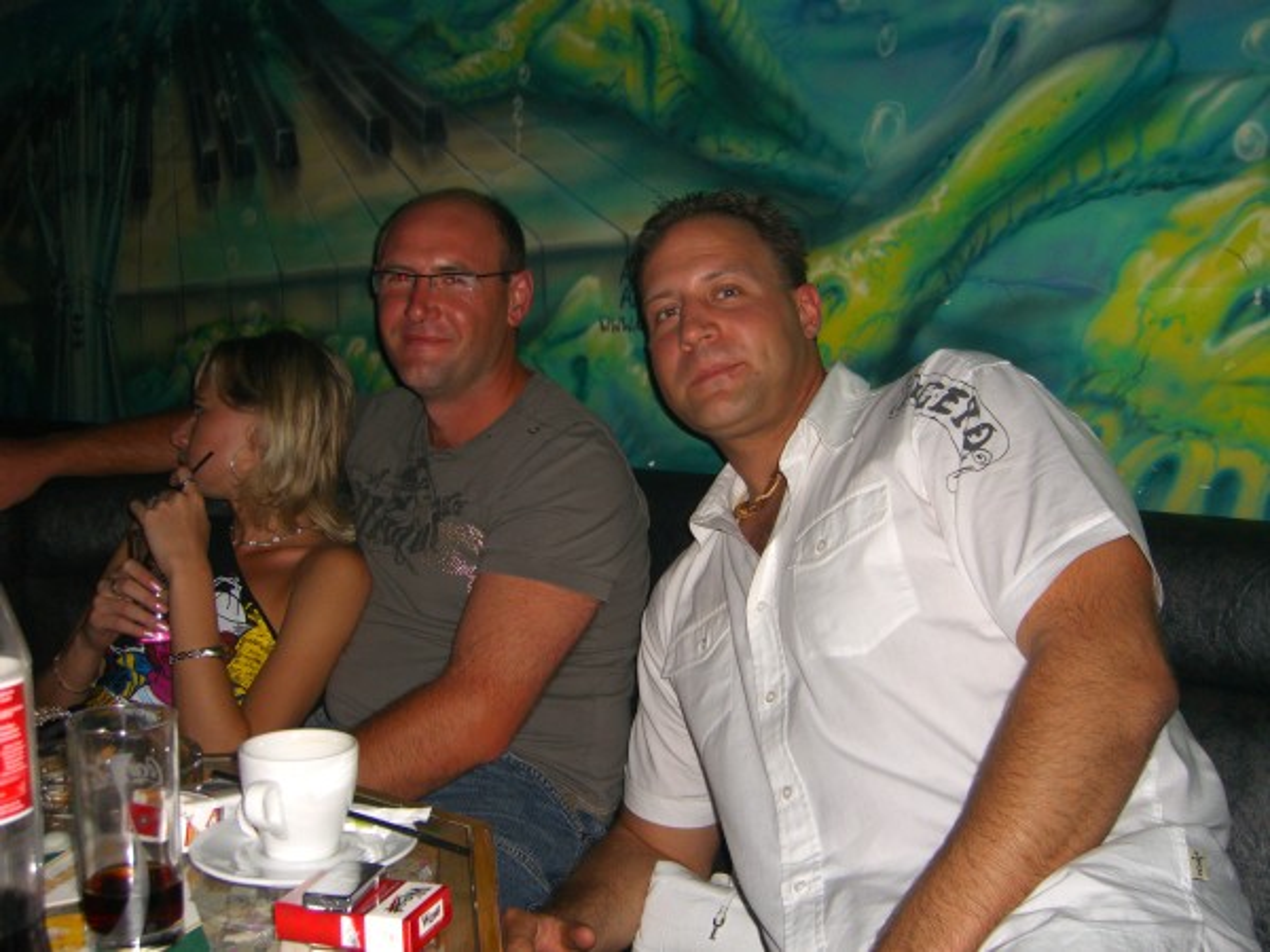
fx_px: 1394
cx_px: 635
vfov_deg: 37.7
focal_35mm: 38
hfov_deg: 49.0
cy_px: 476
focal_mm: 7.9
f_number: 2.8
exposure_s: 1/60
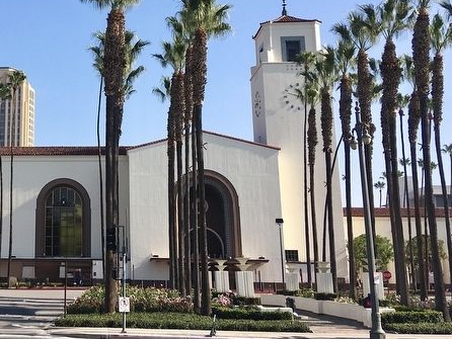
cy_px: 65
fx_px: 679
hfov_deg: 35.1
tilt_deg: +16.1
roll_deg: -0.5
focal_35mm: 52
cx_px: 65
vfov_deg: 27.5
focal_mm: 4.15
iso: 25
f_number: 2.2
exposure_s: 1/1221
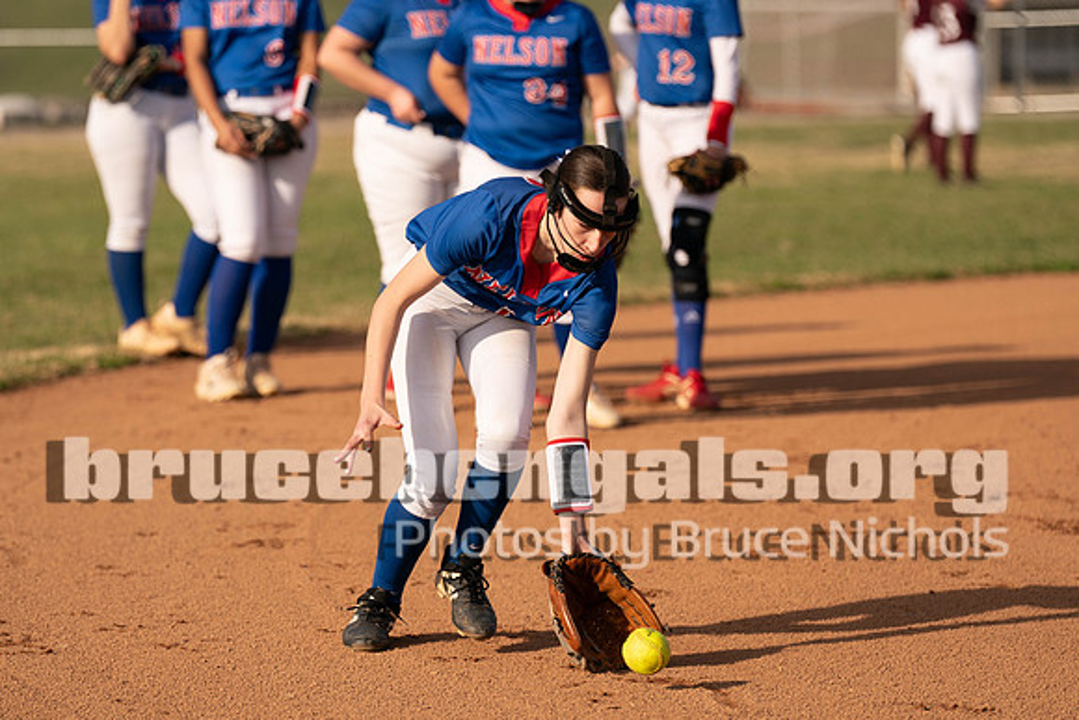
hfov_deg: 9.6
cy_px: 337
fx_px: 6404
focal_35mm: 214
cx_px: 487
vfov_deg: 6.4
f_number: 2.8
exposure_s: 1/2000
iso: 100
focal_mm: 151
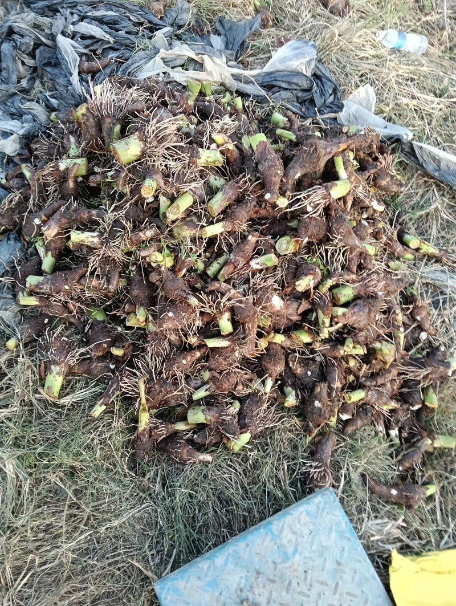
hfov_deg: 51.5
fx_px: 473
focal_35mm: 27
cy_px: 303
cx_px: 228
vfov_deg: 65.3
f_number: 1.8
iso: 64
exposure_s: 1/33.3
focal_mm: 3.98
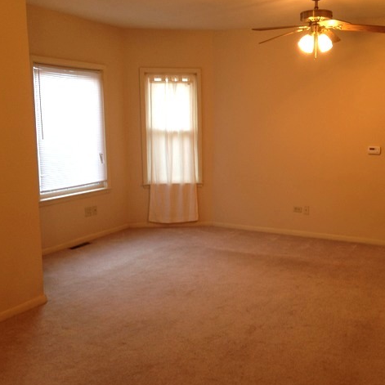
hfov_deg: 39.8
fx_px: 528
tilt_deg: -10.8
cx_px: 241
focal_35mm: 42
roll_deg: -0.4
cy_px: 193
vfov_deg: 40.0
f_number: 2.4
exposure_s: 1/20
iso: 50
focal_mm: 4.28
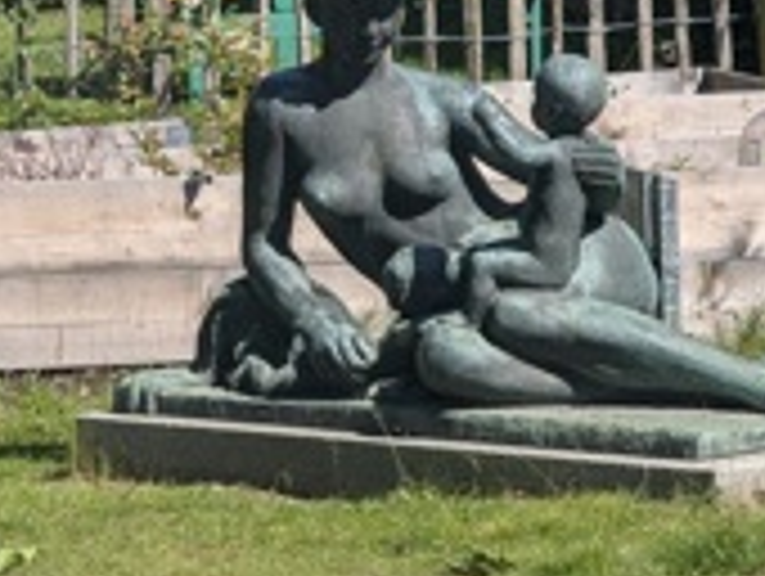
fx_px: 5732
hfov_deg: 7.6
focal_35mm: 259
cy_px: 344
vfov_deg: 5.8
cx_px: 418
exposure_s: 1/1214
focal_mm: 17.91
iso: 45
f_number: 2.8
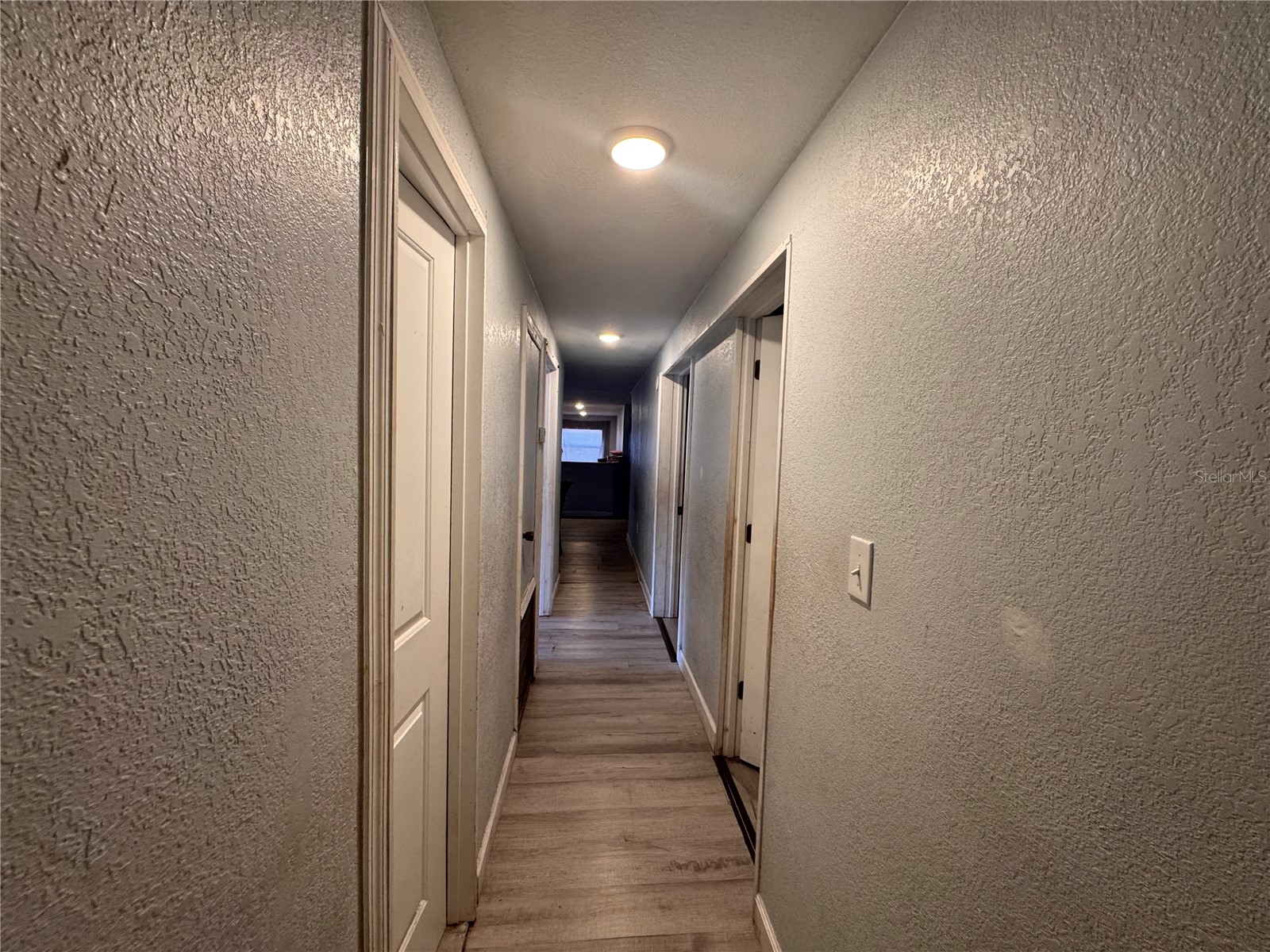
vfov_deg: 85.7
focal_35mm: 14
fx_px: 514
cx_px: 635
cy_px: 476
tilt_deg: -3.0
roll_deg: -2.0
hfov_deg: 102.1
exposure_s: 1/120
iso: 250
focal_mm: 2.22
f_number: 2.2
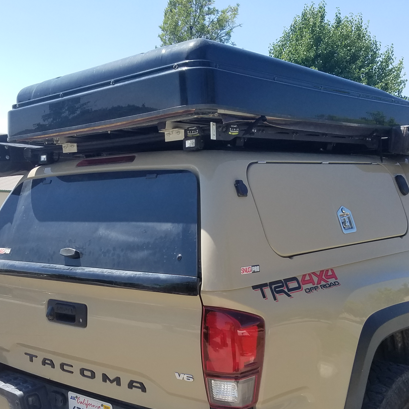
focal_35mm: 43
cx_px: 195
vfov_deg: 38.8
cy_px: 270
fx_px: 575
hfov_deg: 39.2
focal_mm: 4.2
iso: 50
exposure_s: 1/1252
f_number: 1.7
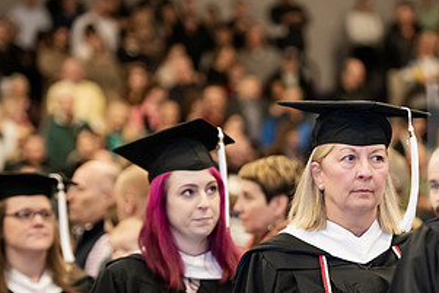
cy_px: 262
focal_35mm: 202
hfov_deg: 10.1
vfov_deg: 6.8
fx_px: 2464
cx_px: 384
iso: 2000
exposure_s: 1/200
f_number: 3.2
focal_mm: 105
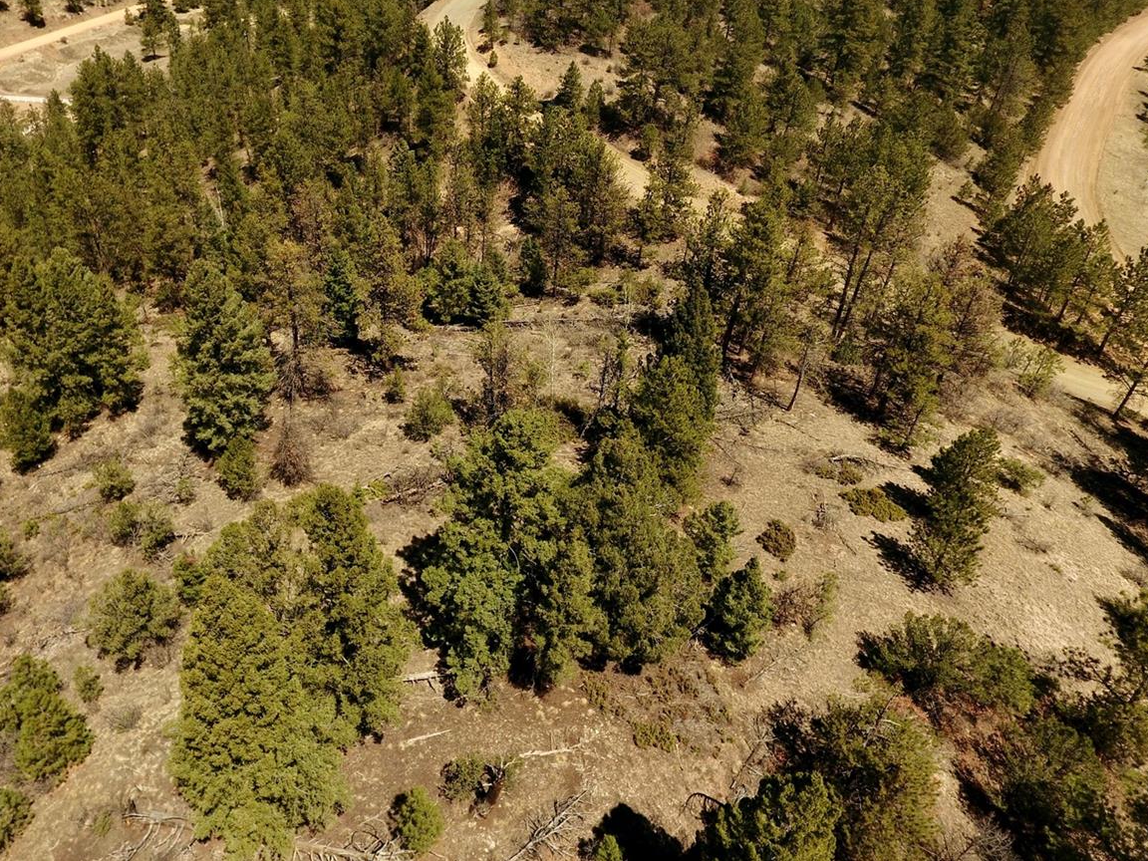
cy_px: 325
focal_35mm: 25
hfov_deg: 68.5
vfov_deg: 54.3
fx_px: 829
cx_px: 444
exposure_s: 1/256
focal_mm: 3.61
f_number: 2.8
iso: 100
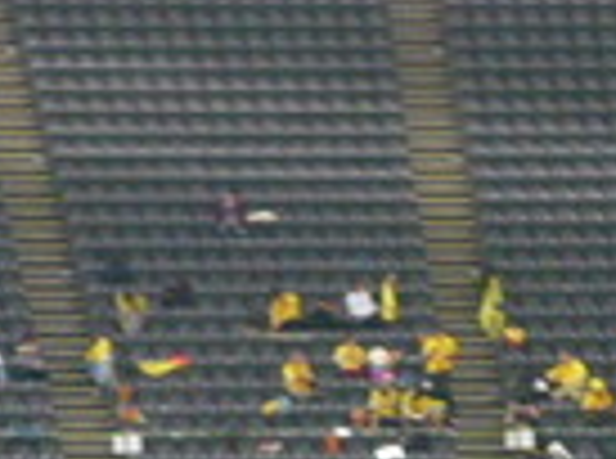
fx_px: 8732
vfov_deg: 3.0
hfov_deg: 4.0
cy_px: 425
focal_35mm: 492
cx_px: 220
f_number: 5.1
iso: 400
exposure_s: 1/10
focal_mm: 16.5
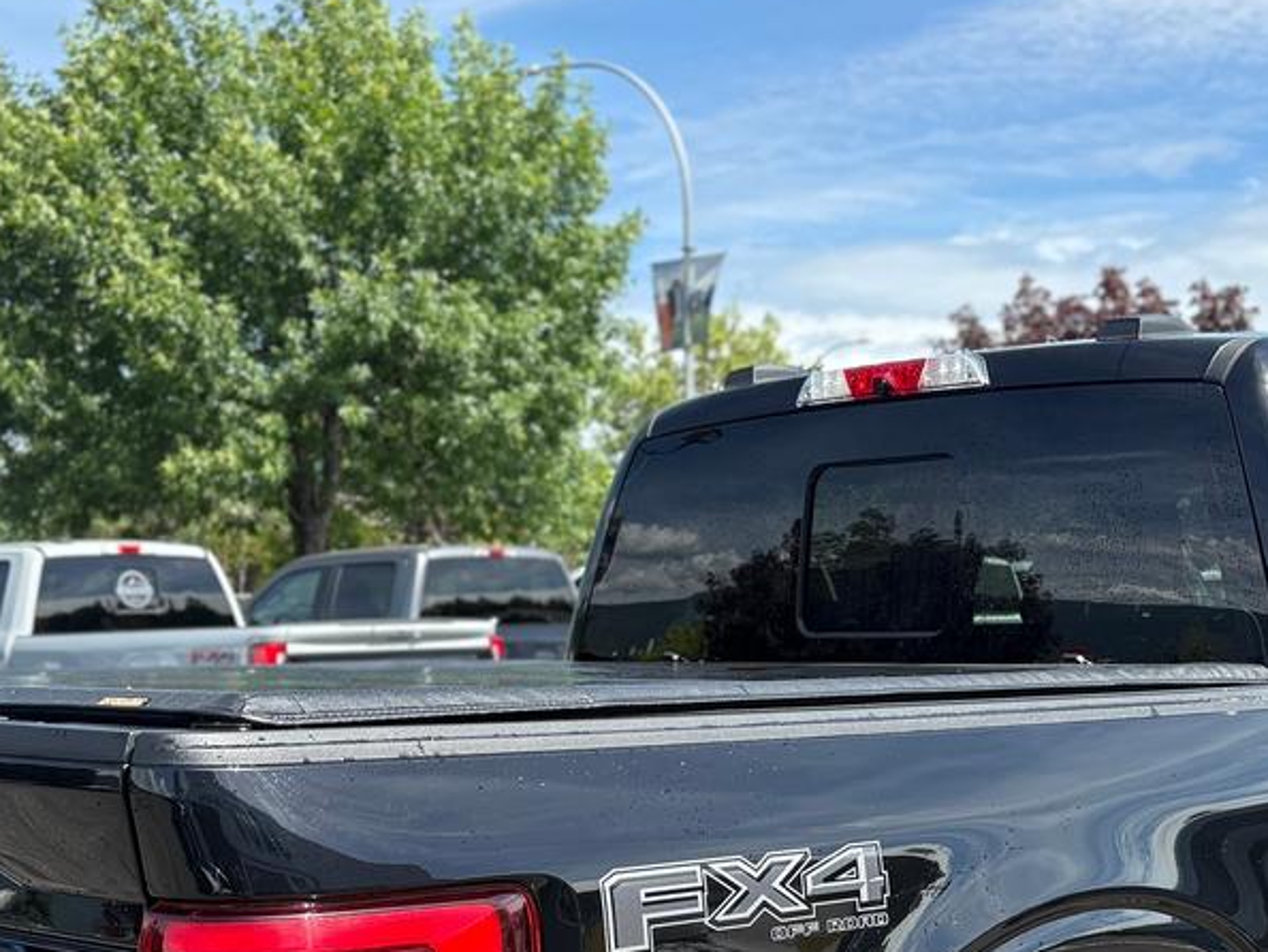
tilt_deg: -8.9
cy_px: 963
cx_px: 835
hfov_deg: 34.1
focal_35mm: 56
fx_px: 2052
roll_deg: -0.2
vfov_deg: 24.8
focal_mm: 5.96
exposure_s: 1/1799
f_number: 1.6
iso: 64
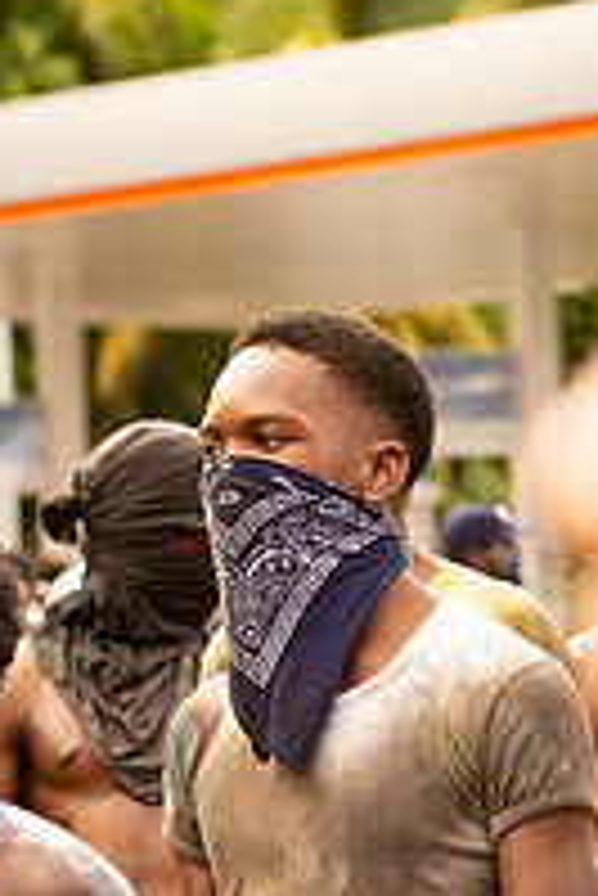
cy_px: 919
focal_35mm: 194
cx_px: 402
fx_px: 4825
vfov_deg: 10.5
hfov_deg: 7.1
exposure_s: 1/320
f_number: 5
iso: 500
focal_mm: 86
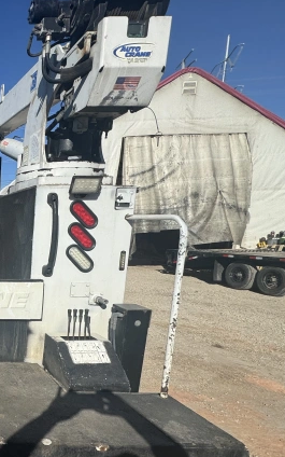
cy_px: 287
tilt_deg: -10.3
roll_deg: +2.2
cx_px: -103
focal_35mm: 28
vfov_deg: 65.5
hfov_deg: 31.6
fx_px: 348
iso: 40
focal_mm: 2.22
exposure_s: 1/3906
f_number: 2.2
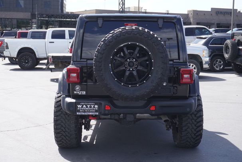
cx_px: 121
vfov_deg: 22.7
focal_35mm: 60
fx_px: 404
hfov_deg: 33.4
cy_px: 81
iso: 100
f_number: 7.1
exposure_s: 1/125
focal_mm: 38
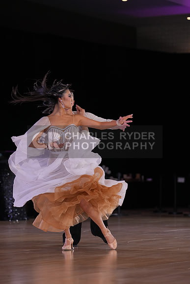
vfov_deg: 14.9
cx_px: 95
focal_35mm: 138
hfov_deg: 9.9
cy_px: 142
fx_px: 1092
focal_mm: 138
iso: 1600
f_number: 3.5
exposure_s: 1/500
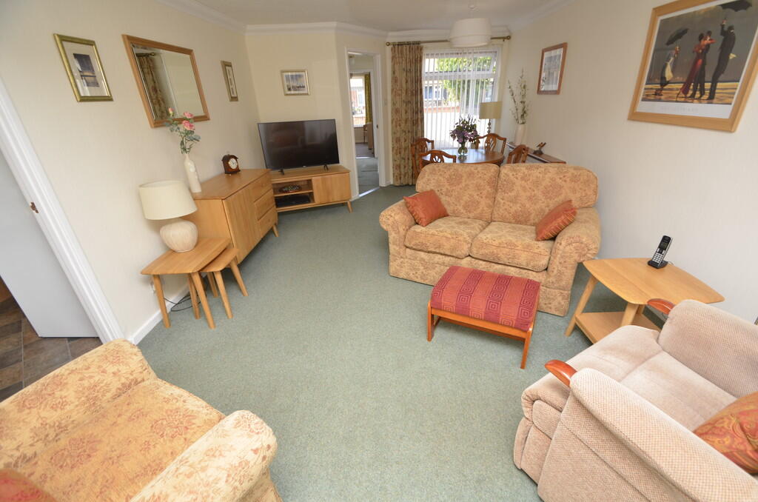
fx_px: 315
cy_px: 251
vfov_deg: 77.1
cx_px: 379
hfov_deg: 100.5
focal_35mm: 15
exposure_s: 1/100
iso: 200
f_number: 5
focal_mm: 10
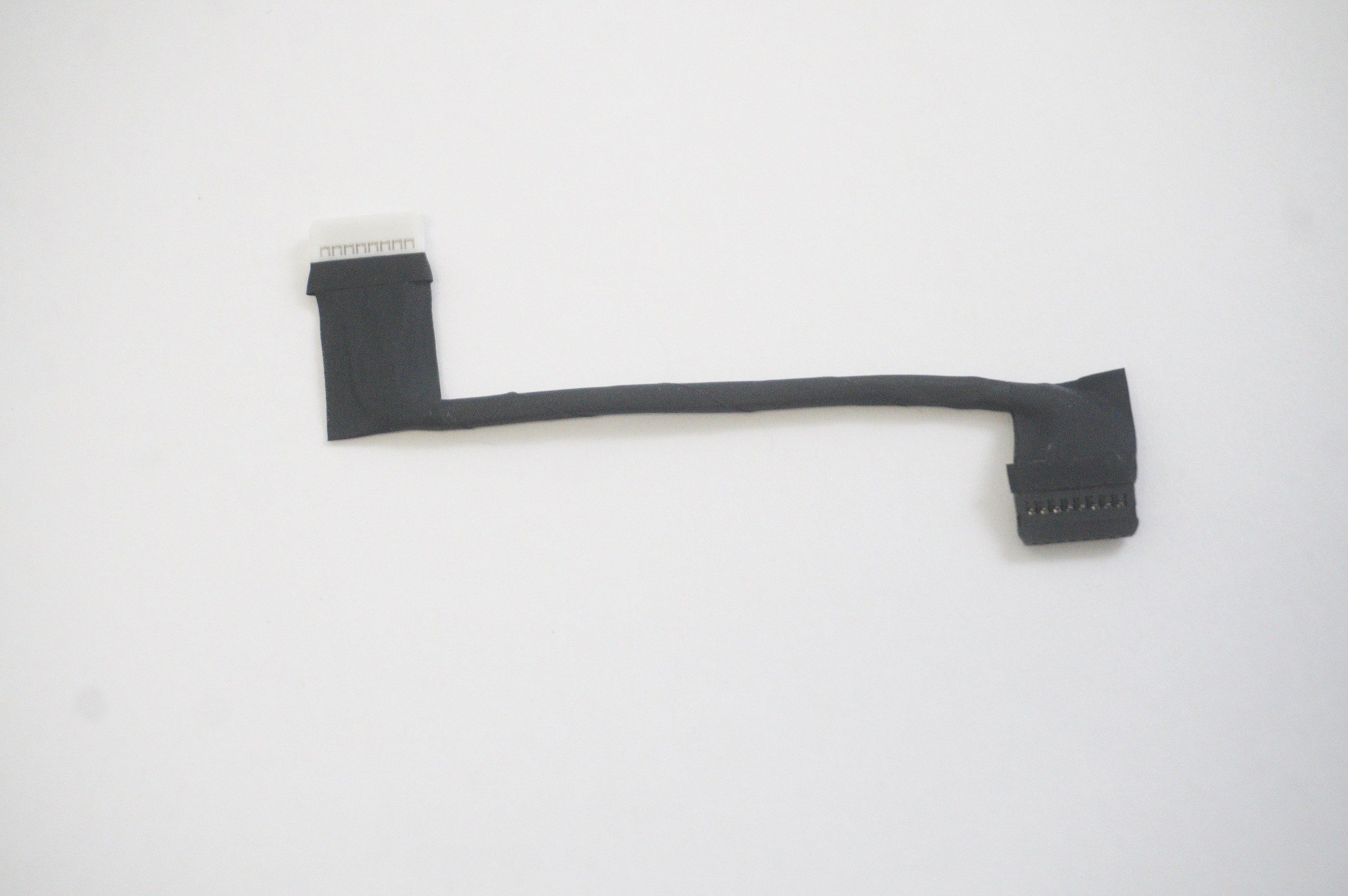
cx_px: 674
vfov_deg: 20.1
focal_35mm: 68
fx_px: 2525
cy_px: 448
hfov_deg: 29.9
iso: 5000
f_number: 5.6
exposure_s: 1/200
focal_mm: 45
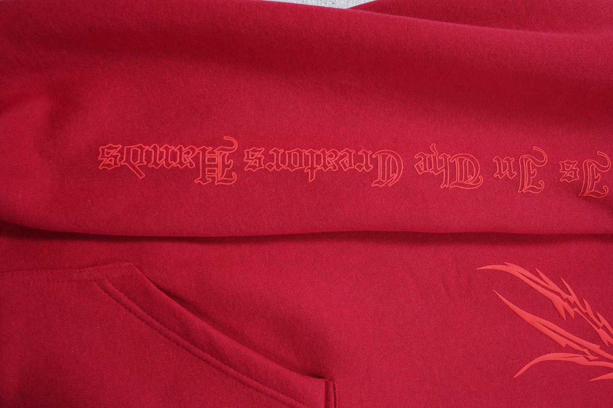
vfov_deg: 37.9
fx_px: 596
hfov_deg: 54.4
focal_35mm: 35
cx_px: 306
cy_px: 204
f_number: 10
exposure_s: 1/100
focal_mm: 35
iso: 1600
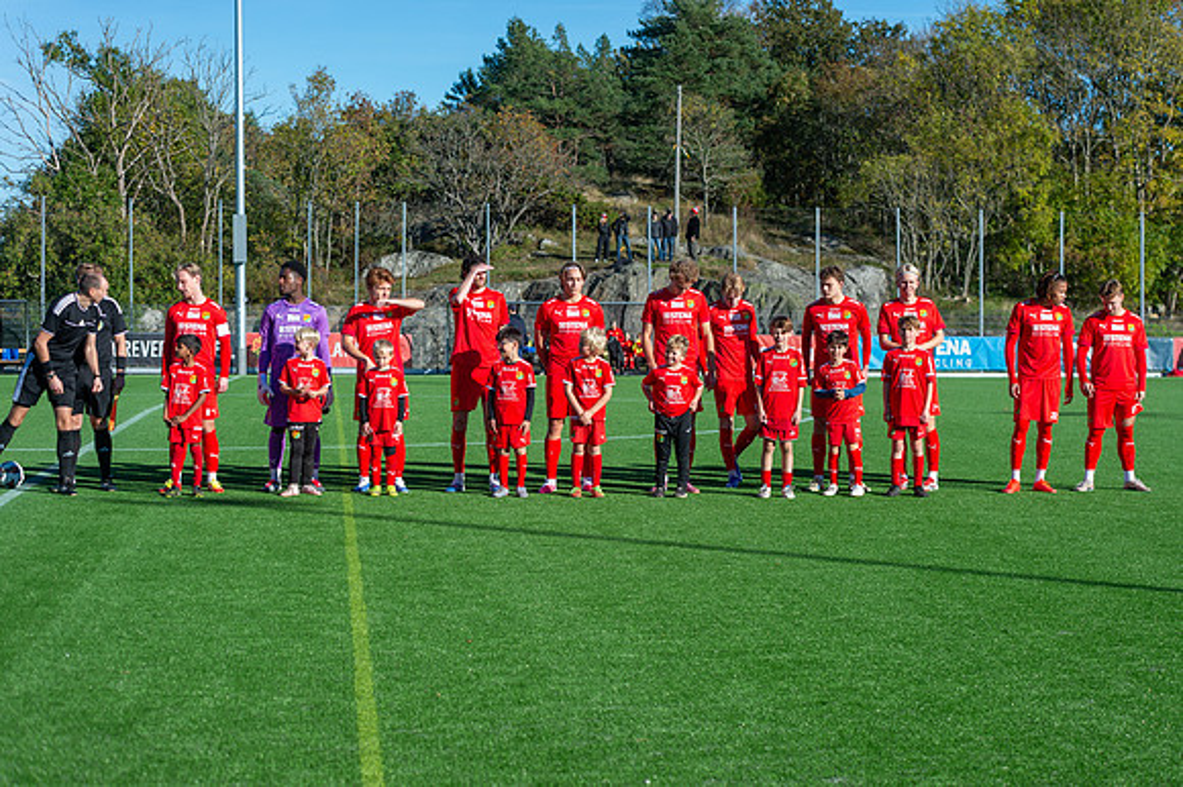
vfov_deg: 19.4
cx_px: 592
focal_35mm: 70
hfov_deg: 28.8
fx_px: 2304
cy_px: 394
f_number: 4
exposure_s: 1/1000
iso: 160
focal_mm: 70
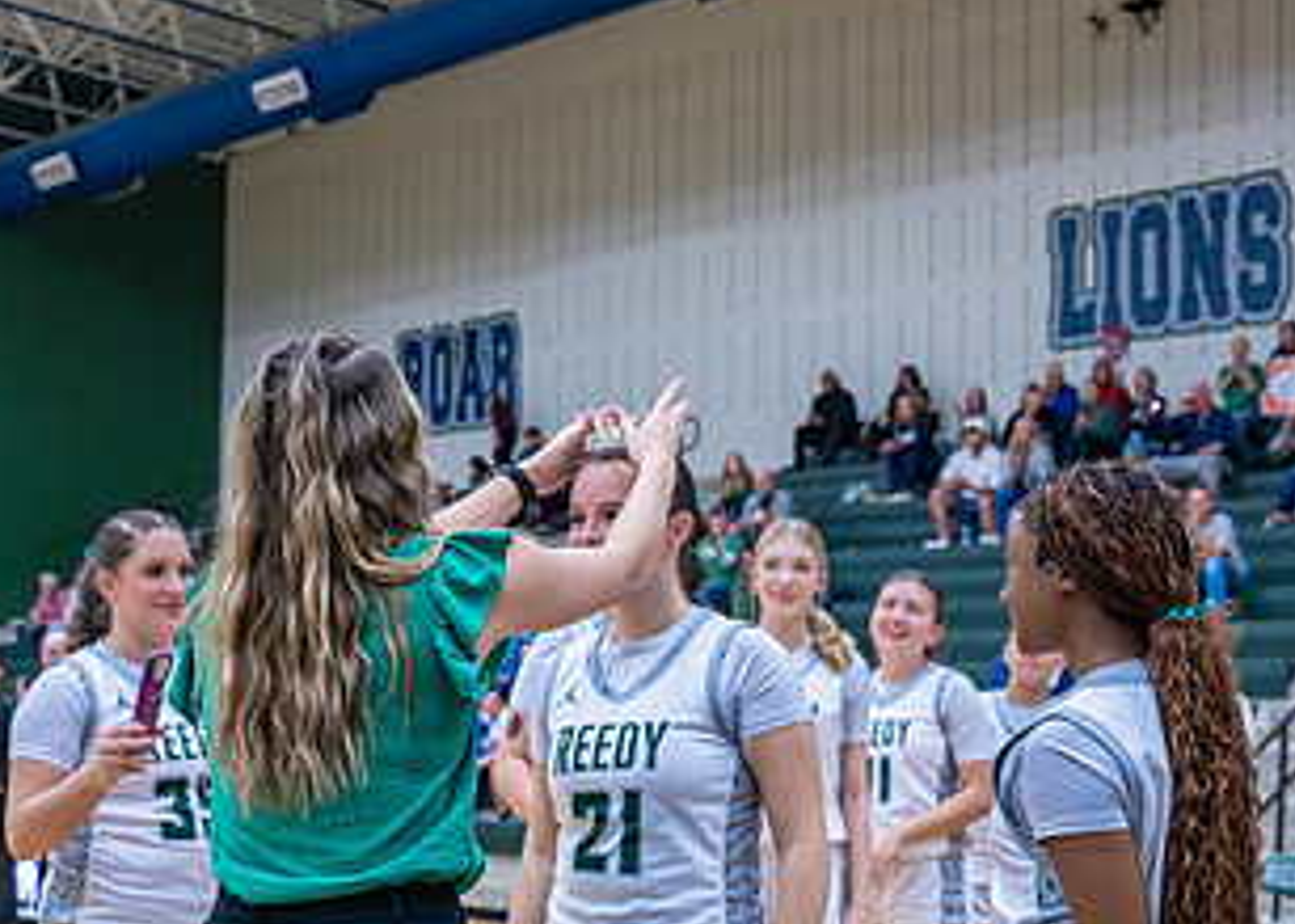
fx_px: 1985
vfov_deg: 25.6
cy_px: 772
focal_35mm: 54
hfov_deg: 36.1
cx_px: 571
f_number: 2.8
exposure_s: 1/1000
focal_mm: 24
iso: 4000
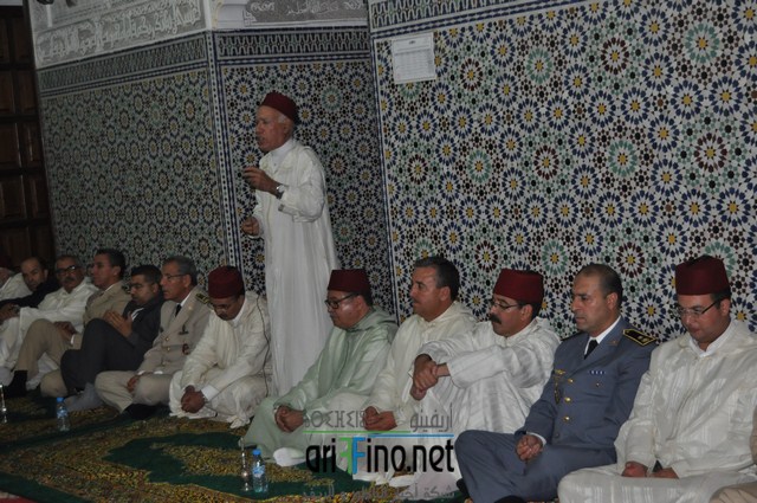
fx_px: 1260
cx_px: 378
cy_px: 252
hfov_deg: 33.4
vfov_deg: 22.6
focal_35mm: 60
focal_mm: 40
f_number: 5
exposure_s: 1/60
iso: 800
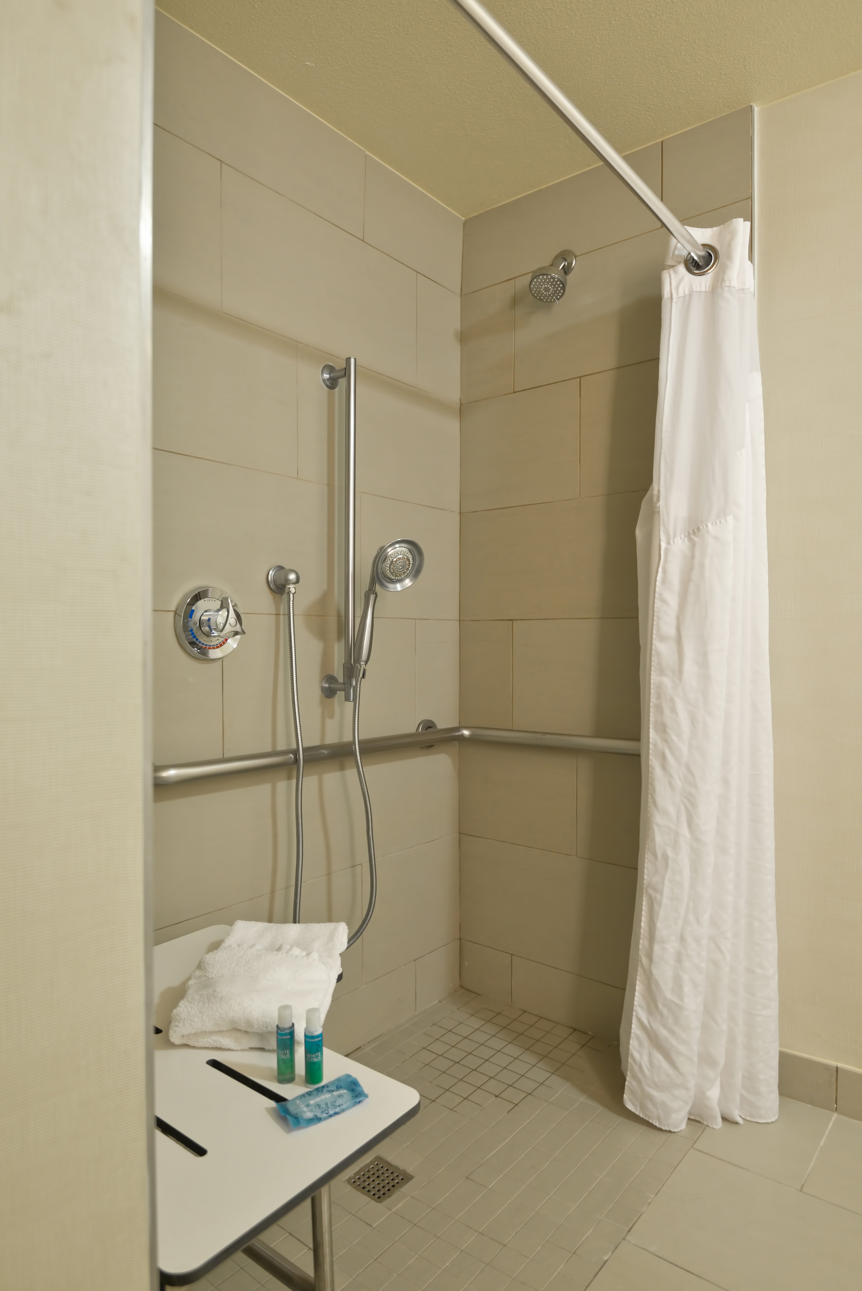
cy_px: 646
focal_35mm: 20
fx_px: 718
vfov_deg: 84.0
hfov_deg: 62.0
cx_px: 431
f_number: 4
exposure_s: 1/13
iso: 400
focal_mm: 20
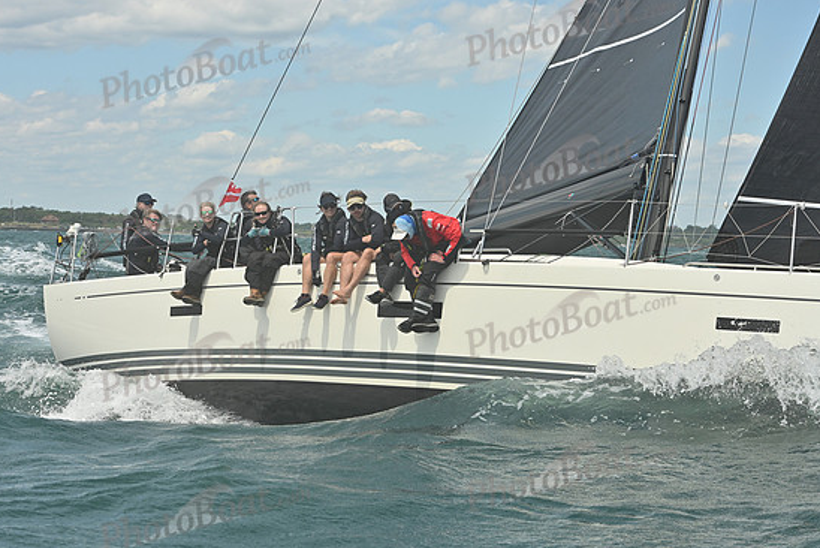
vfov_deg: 15.0
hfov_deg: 22.4
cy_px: 264
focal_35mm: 91
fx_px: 2074
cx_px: 389
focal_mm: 86
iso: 320
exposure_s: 1/1250
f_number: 10
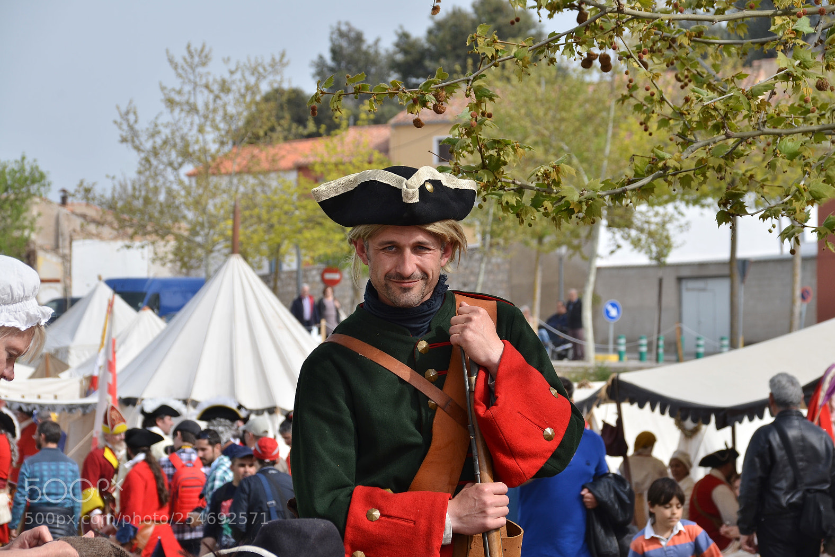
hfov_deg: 12.9
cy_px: 280
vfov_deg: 8.6
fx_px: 3700
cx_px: 415
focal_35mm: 160
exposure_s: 1/250
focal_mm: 105
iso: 160
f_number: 9.5
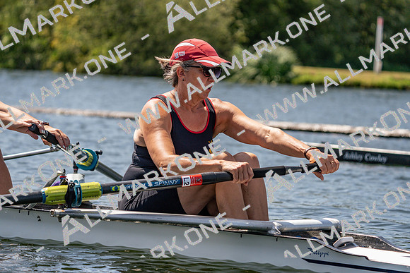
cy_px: 136
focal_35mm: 200
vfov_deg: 6.9
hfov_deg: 10.3
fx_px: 2278
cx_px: 205
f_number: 5.6
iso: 250
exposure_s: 1/2000
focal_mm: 200
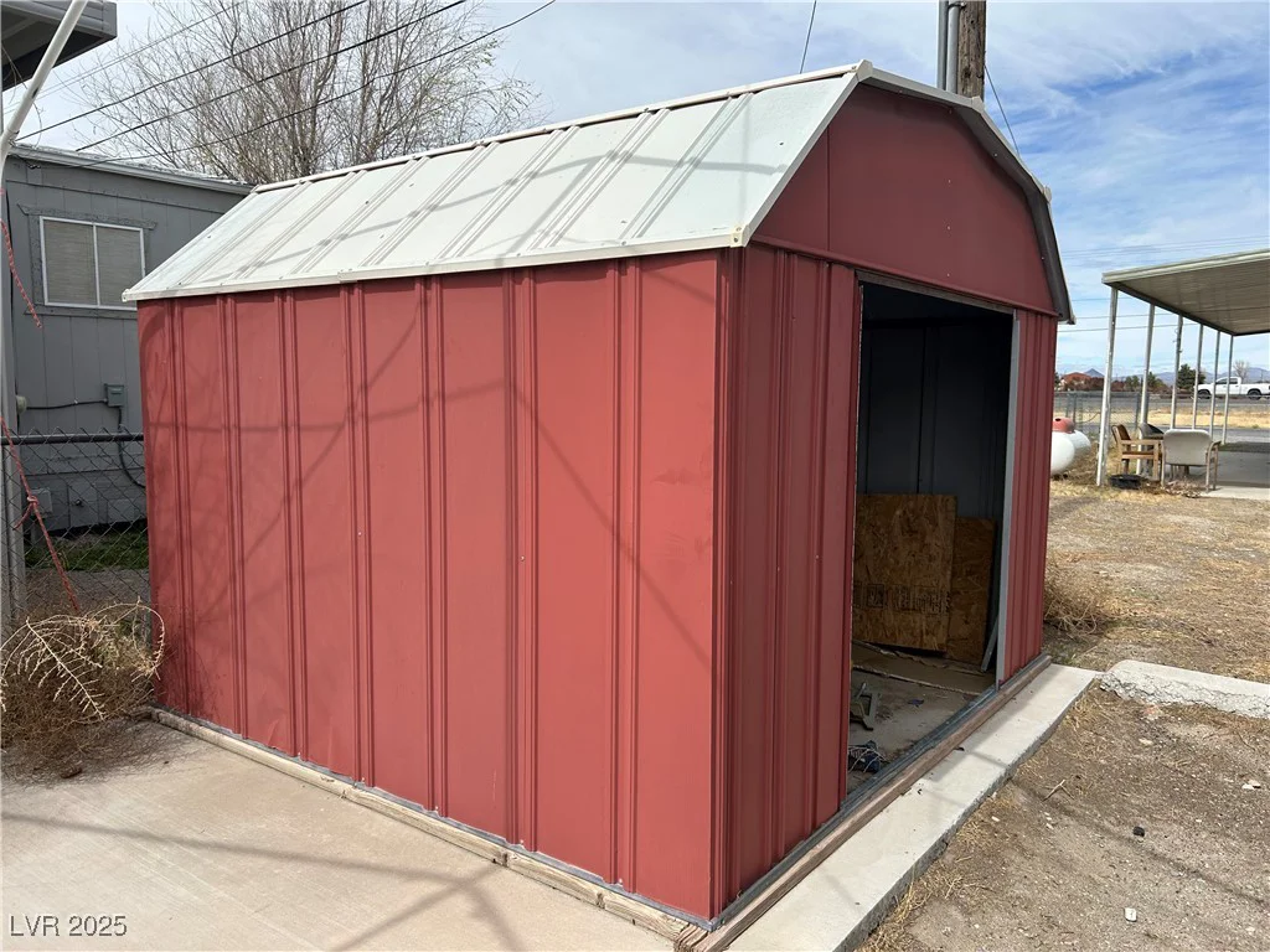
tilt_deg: -5.6
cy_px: 476
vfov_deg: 53.1
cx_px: 635
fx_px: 954
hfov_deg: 67.3
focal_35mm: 26
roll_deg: -0.4
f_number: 1.5
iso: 50
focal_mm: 5.7
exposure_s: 1/4630
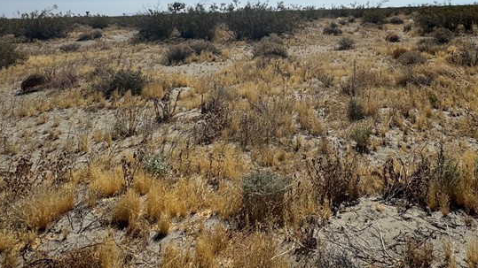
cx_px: 300
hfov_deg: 65.1
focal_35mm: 29
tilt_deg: -0.9
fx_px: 368
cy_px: 10
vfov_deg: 36.7
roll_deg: +4.7
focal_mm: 2.22
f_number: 2.2
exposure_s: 1/4630
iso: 50
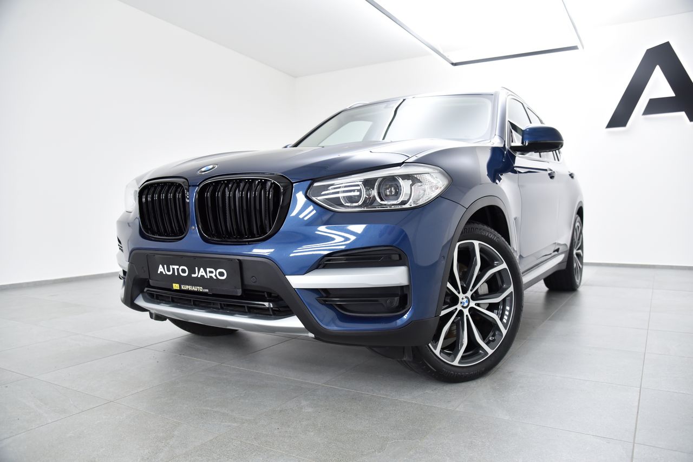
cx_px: 346
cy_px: 231
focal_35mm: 27
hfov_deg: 67.4
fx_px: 520
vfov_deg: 48.0
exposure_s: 1/200
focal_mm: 27
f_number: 4
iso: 1250
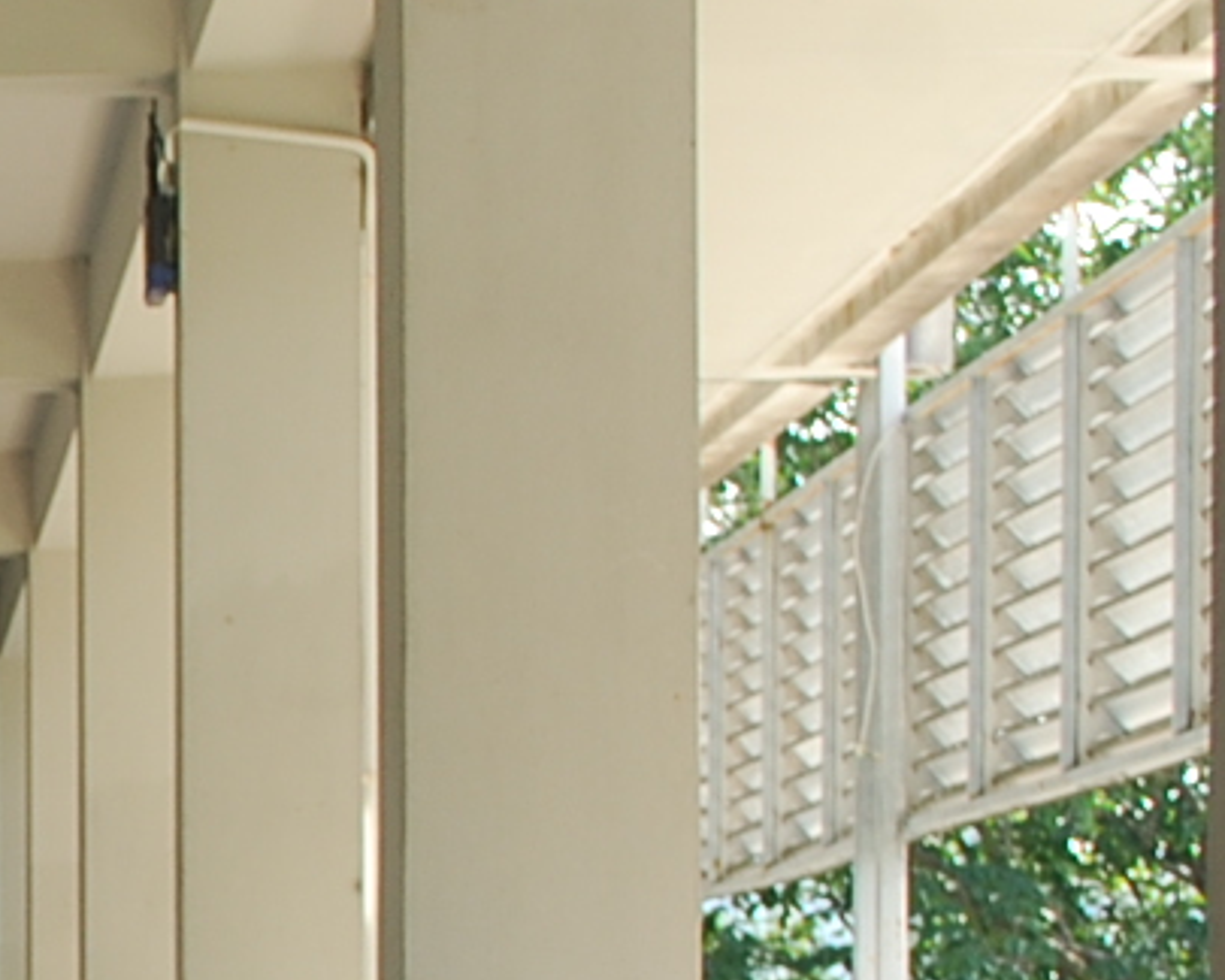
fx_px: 6345
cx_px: -1165
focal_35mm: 175
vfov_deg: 8.7
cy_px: 1310
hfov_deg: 10.2
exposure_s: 1/80
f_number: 7.1
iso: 200
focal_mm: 26
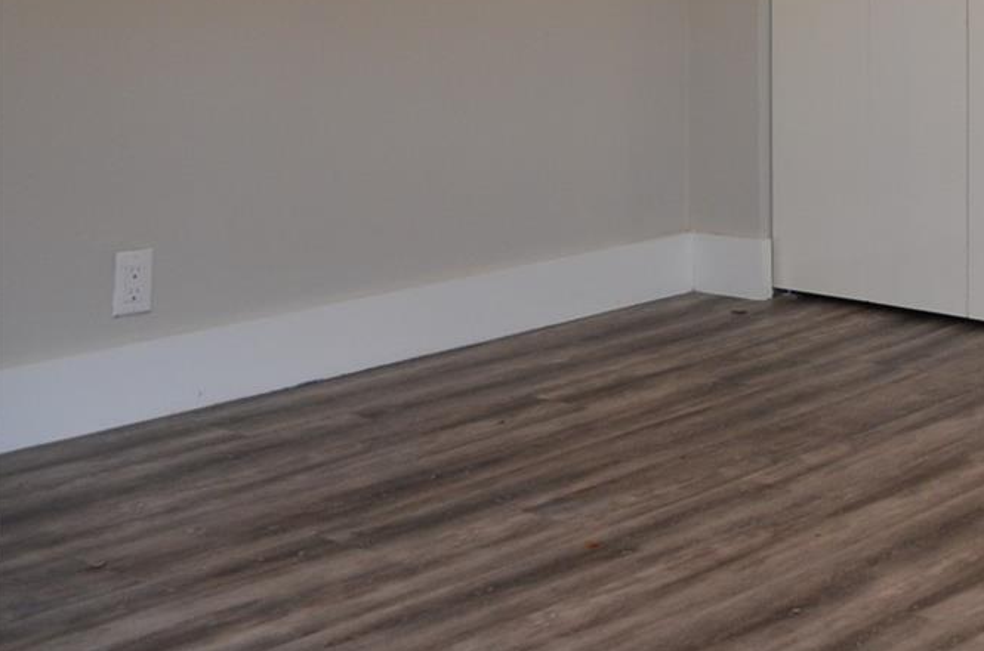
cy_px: -88
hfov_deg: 27.4
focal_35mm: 65
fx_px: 1772
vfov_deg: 19.8
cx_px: 1176
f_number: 4
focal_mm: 18
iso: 560
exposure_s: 1/60
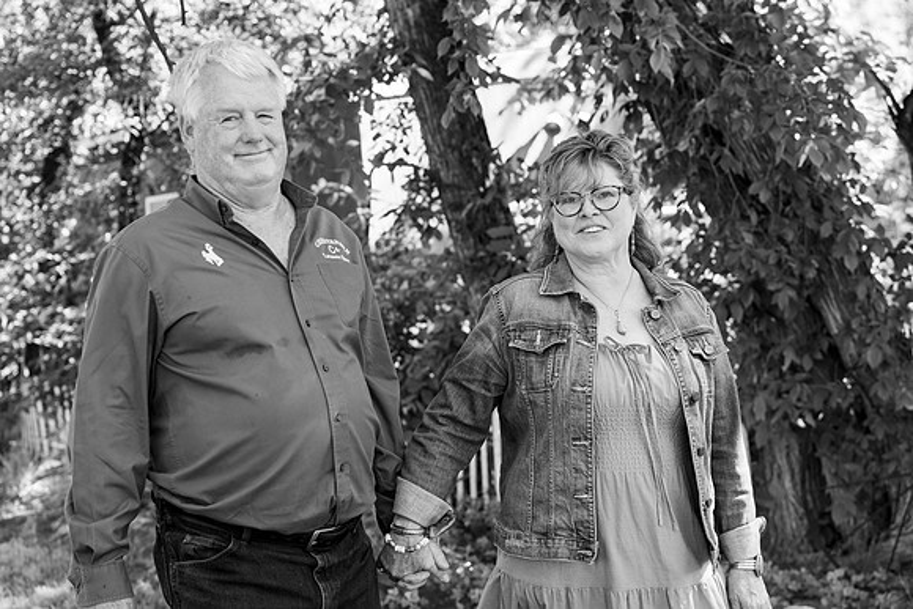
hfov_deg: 28.8
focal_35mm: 70
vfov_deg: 19.5
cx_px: 456
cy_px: 304
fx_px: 1776
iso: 250
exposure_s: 1/160
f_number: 5
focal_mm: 70
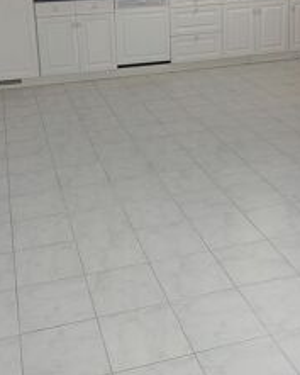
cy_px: 72
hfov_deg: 30.9
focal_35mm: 49
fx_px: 543
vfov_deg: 36.7
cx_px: 146
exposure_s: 1/50
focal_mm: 4
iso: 100
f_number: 1.8
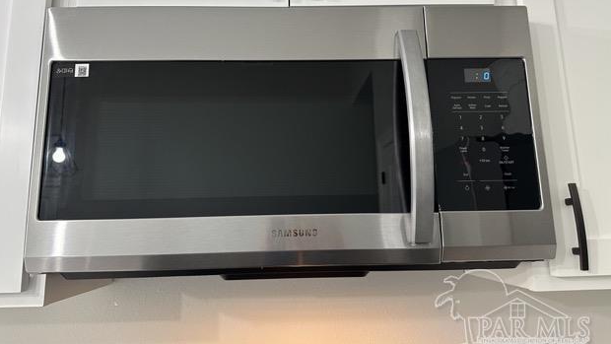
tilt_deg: +10.4
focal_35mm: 27
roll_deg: +0.5
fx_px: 438
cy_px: 140
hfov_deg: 69.8
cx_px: 297
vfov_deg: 42.7
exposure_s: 1/60
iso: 320
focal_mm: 6.86
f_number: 1.78
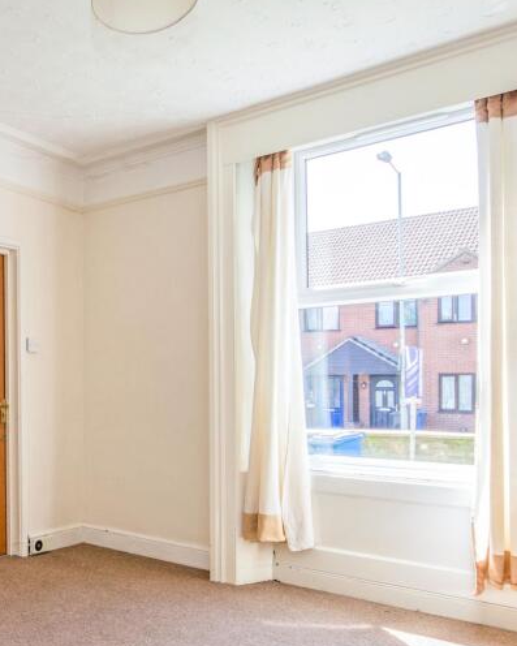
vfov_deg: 59.1
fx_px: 554
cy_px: 428
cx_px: 63
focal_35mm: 29
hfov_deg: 45.8
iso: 200
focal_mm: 10
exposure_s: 1/40
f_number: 8
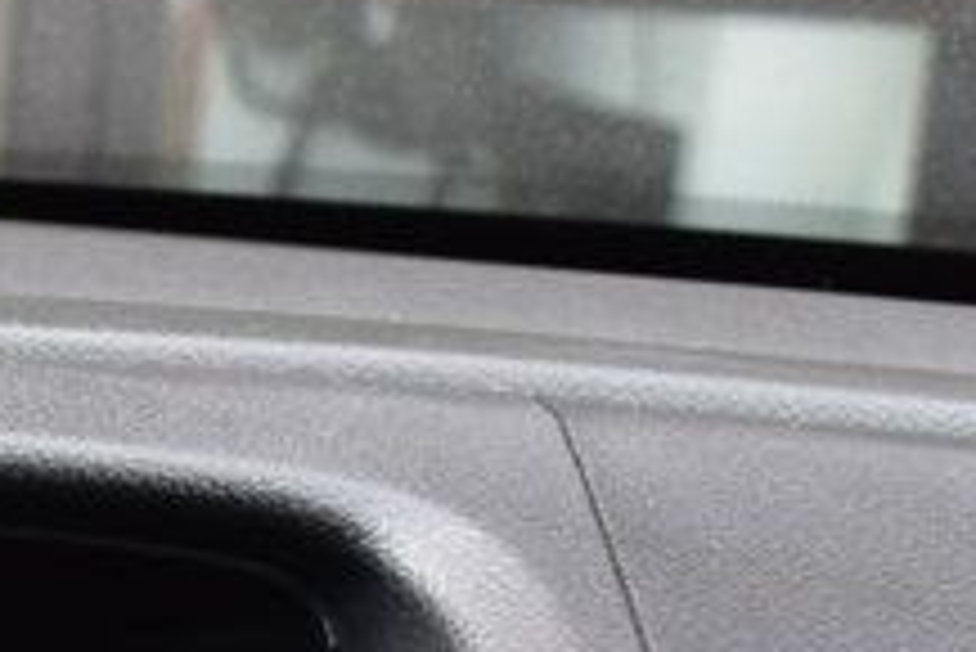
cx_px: -1061
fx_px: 5371
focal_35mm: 198
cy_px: 962
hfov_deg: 9.6
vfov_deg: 6.9
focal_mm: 28
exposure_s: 1/60
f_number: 8
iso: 400
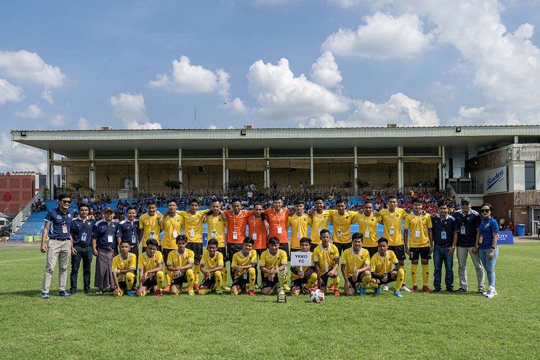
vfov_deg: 44.3
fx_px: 442
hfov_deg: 62.8
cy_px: 180
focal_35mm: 30
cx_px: 270
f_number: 8
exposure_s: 1/1600
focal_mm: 29.5
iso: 500
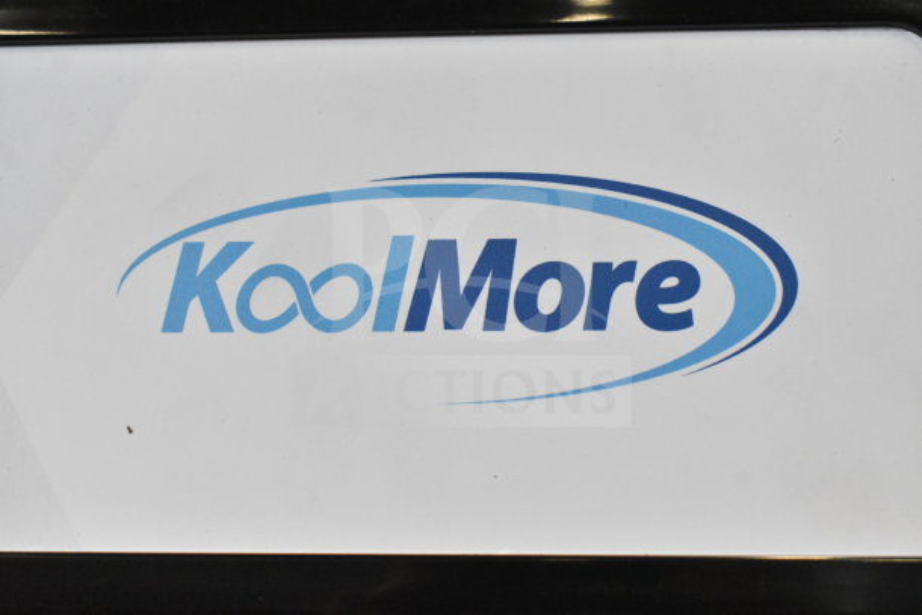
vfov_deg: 28.1
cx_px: 461
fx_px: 1230
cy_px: 308
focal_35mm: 48
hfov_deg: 41.1
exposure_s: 1/250
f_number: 8
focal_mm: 32
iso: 6400
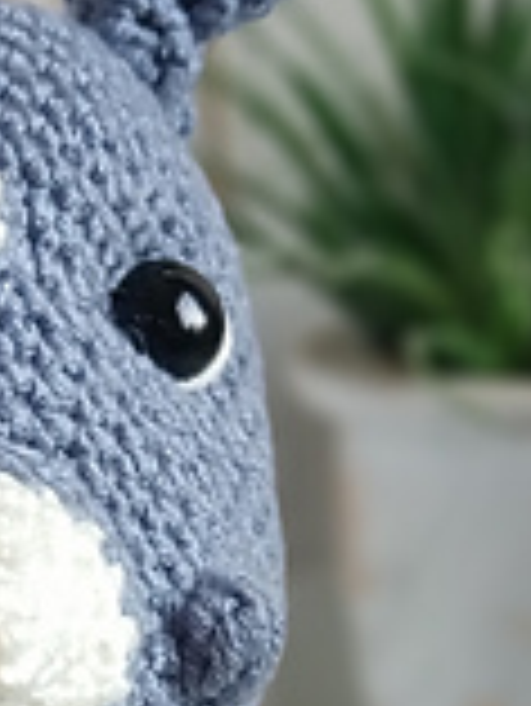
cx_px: -58
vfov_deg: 17.5
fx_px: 2247
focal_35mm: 110
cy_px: 666
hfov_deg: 13.2
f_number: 4
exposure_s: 1/33.3
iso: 660
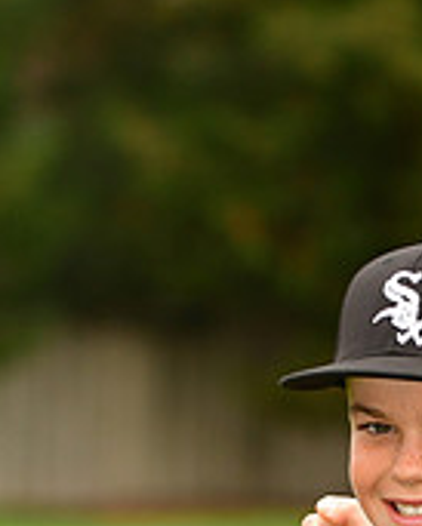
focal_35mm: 573
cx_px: 565
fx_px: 8938
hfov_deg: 2.7
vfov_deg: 3.4
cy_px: 757
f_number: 4
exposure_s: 1/1000
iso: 320
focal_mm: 120
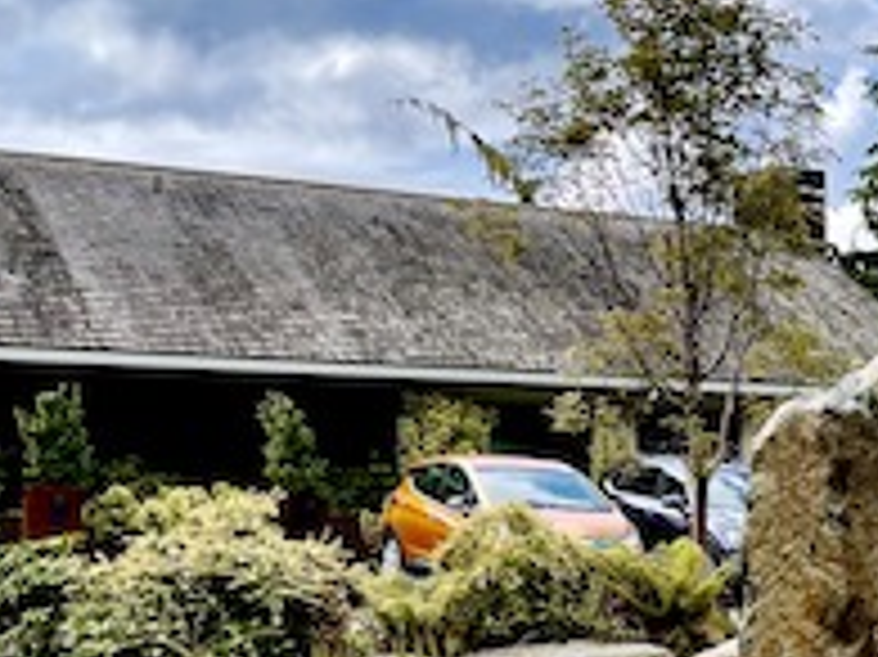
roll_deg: +0.9
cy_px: 572
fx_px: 2028
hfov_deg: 21.9
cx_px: 1148
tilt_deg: -1.1
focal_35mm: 80
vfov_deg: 18.2
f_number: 1.6
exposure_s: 1/1912
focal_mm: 5.1
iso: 32
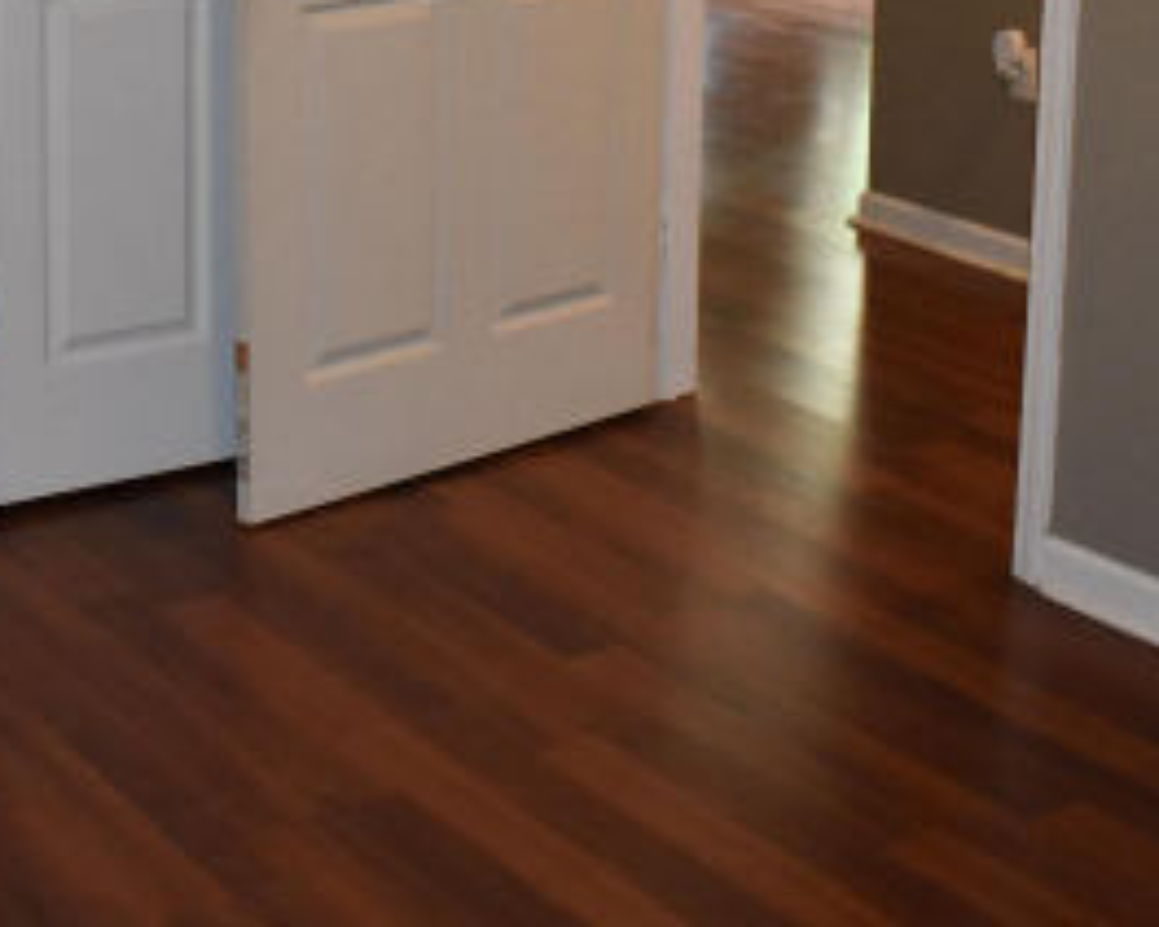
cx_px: 426
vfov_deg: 20.4
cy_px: -48
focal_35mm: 72
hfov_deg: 26.3
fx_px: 2469
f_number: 3.5
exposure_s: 1/200
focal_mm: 18
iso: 1800
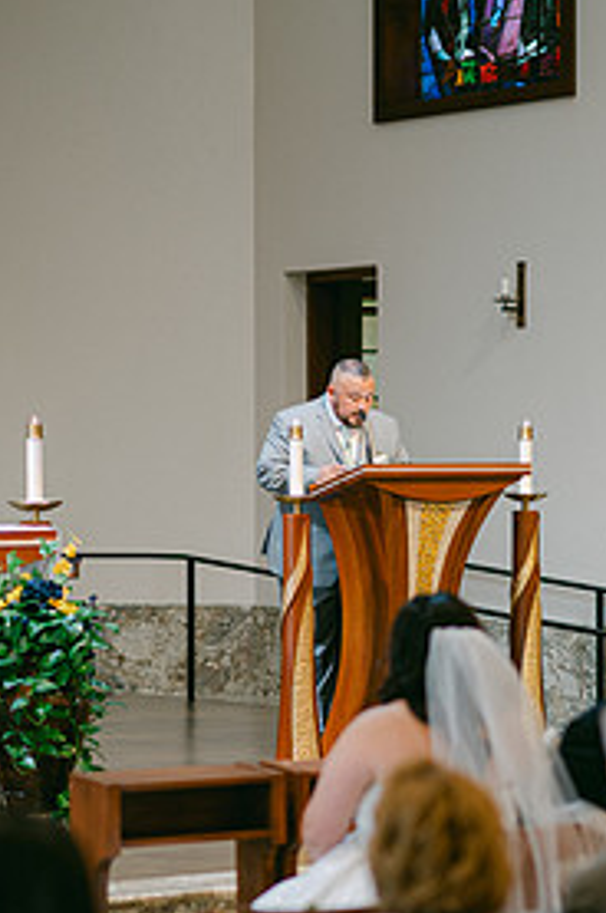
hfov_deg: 9.9
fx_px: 3493
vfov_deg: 14.9
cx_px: 459
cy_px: 531
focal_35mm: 138
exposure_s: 1/125
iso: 320
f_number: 1.8
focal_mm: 85
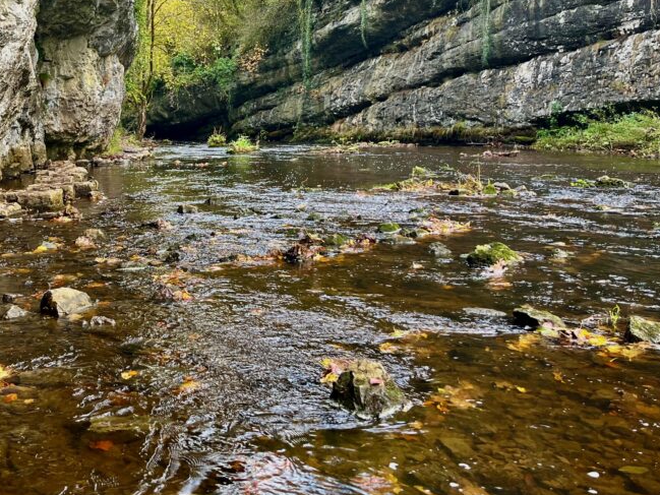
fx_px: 782
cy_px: 156
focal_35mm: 41
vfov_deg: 34.7
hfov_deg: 44.7
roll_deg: -0.9
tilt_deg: -3.9
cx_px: 195
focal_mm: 5.1
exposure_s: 1/121
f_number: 1.6
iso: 80
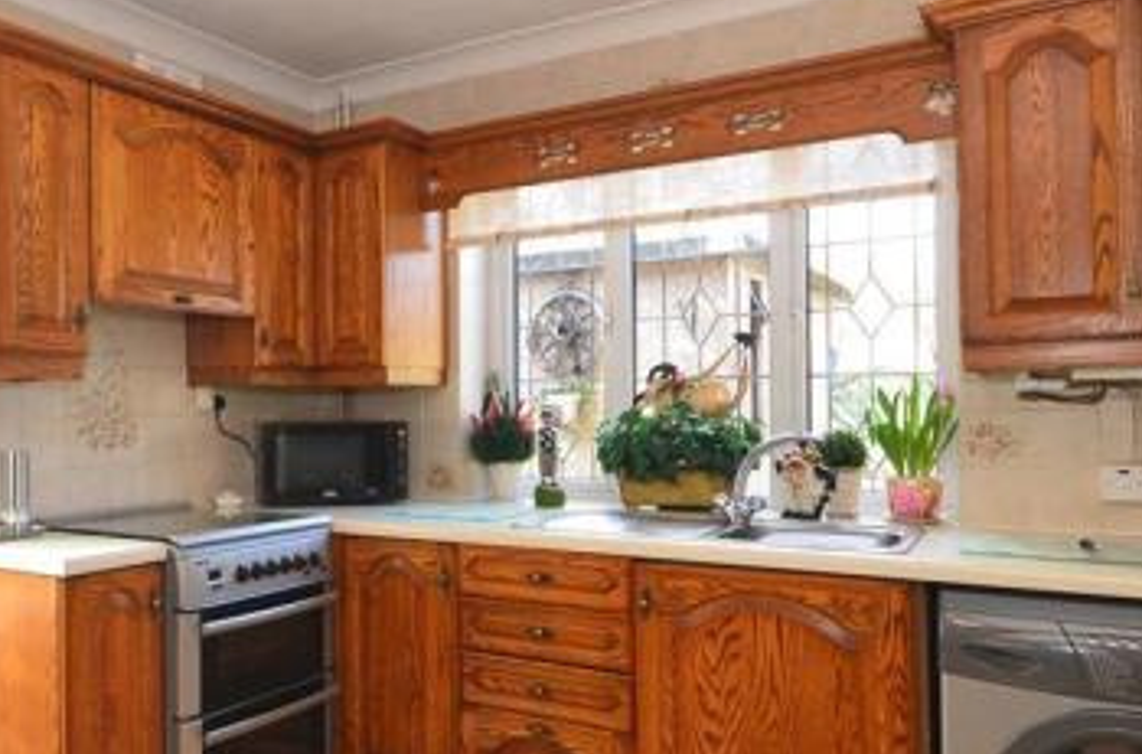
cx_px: 411
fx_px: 978
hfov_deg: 59.6
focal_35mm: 31
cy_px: 395
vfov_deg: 42.1
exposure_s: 1/20
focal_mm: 11
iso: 200
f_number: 7.1
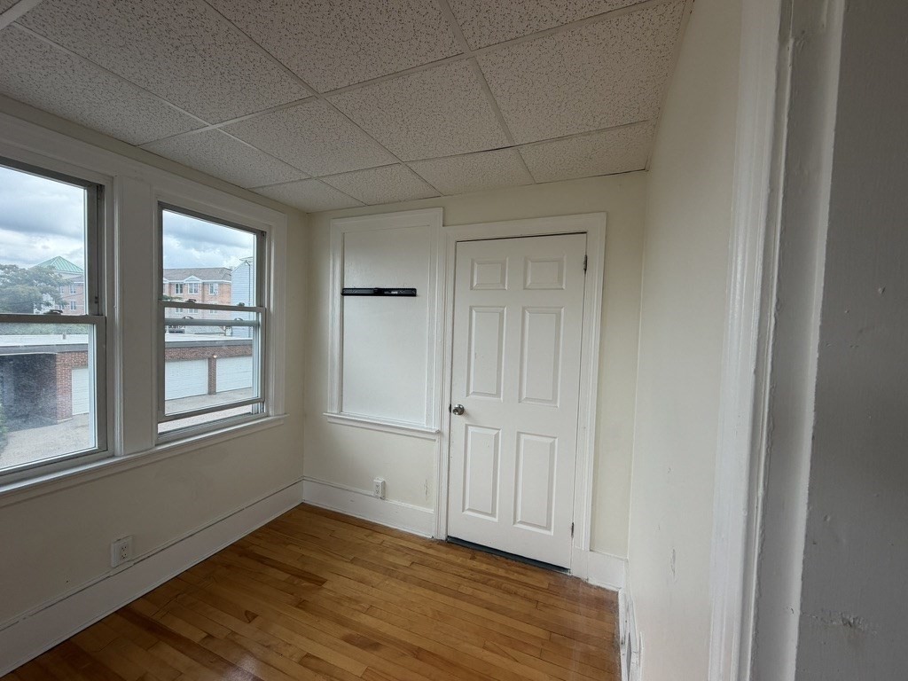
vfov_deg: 85.7
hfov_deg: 102.1
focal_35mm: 14
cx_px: 454
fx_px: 367
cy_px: 340
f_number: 2.2
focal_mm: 2.22
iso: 40
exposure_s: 1/224
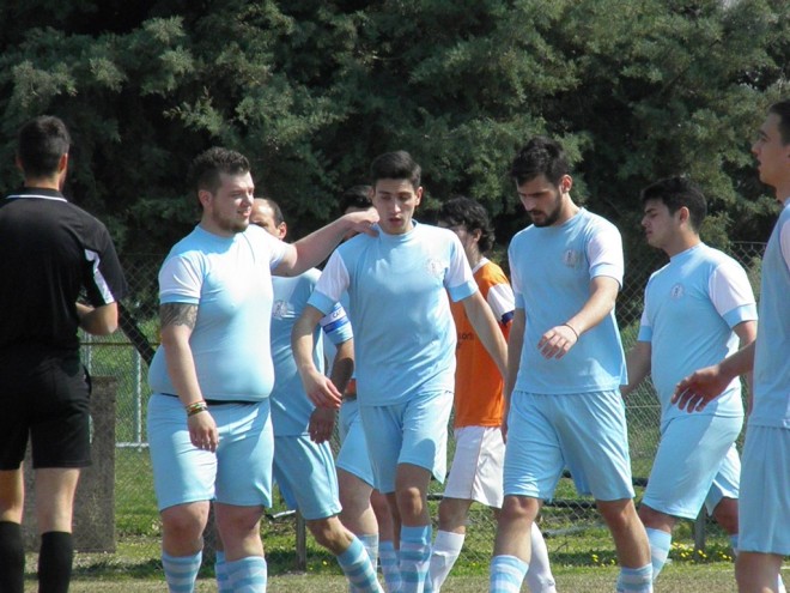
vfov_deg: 2.6
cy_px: 296
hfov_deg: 3.4
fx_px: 13305
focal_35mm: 583
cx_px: 395
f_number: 7.7
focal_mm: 104.6
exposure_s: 1/1600
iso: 500
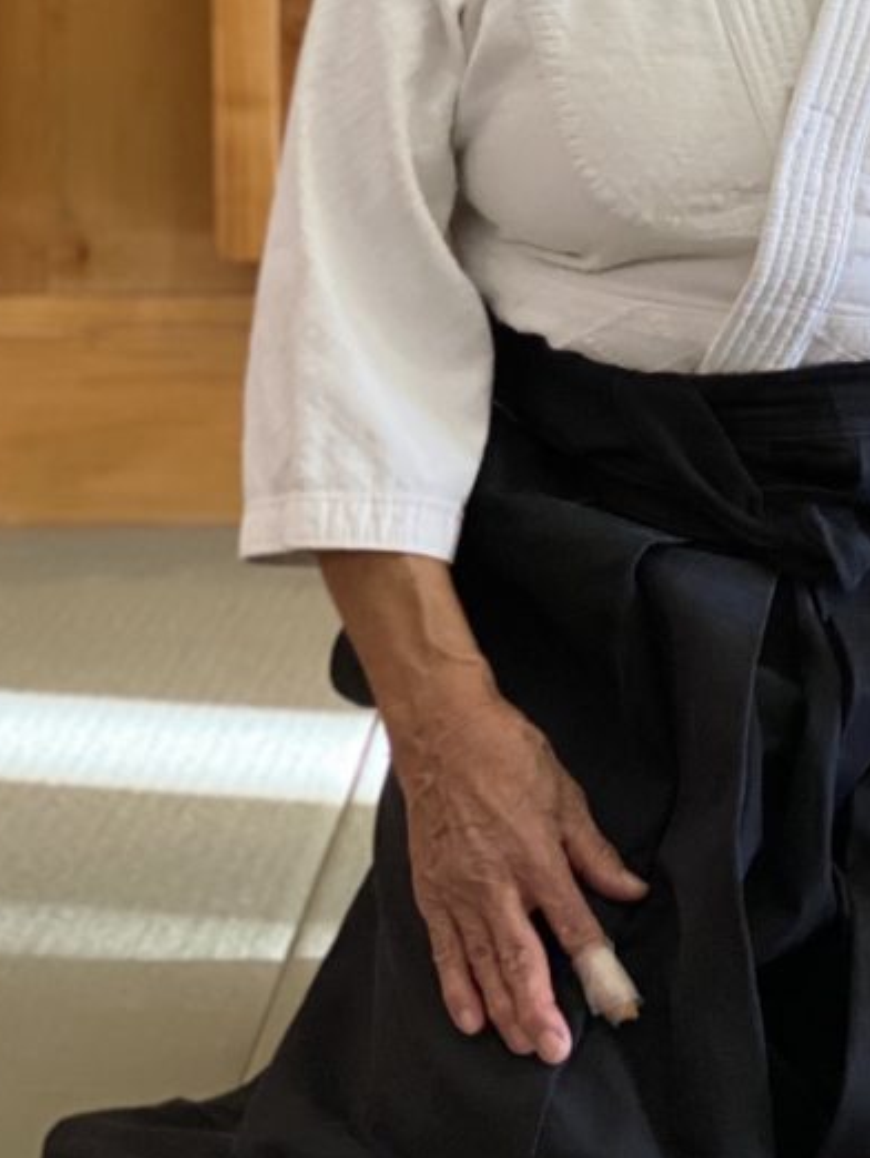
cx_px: 783
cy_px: 209
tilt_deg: +0.5
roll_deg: +0.5
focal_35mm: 102
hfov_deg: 14.4
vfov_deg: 19.0
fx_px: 3415
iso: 160
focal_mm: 6
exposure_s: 1/120
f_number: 2
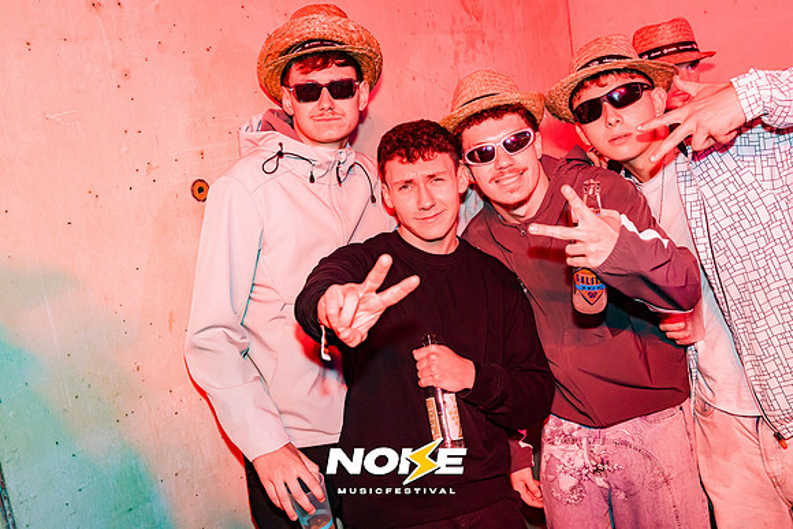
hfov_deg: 54.4
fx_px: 771
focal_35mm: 35
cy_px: 264
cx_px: 396
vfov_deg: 37.9
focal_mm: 35
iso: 4000
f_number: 4
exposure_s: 1/160
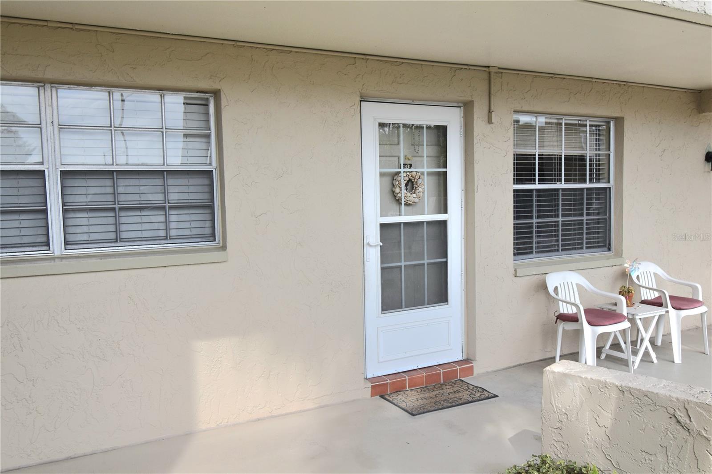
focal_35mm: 30
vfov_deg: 43.6
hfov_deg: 61.9
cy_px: 237
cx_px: 356
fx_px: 593
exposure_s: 1/323
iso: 200
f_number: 9
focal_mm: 20
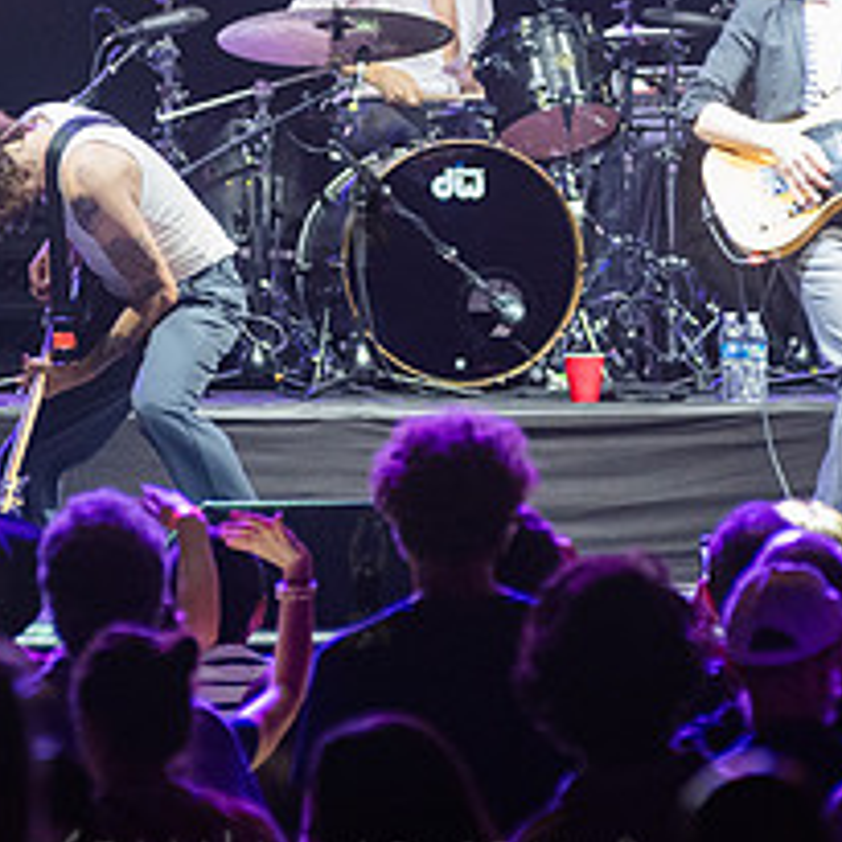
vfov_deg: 3.5
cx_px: 366
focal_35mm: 495
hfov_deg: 3.5
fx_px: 13622
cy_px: 179
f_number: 4
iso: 4000
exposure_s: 1/250
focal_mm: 200
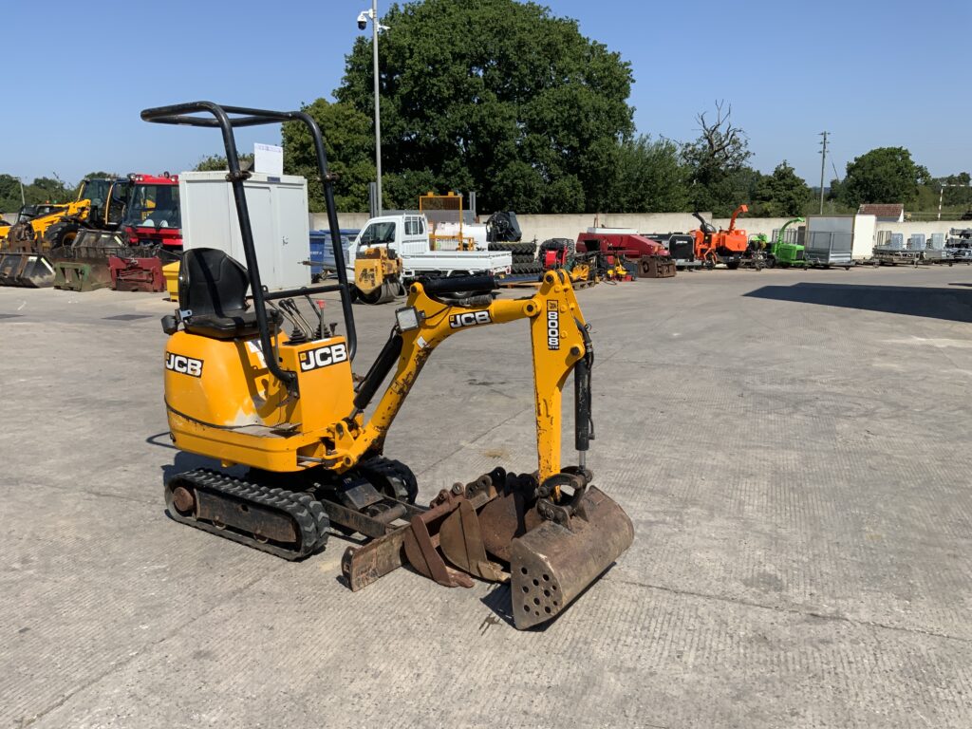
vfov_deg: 48.2
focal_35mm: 29
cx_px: 486
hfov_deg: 61.7
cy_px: 364
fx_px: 814
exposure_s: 1/2320
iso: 20
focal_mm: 3
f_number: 1.8
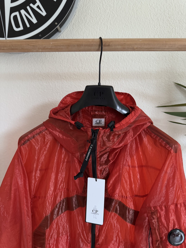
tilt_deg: -8.1
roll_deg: -0.6
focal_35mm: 24
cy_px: 124
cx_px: 93
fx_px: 172
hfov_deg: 56.8
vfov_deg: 71.6
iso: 800
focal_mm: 6.76
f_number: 1.78
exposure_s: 1/47
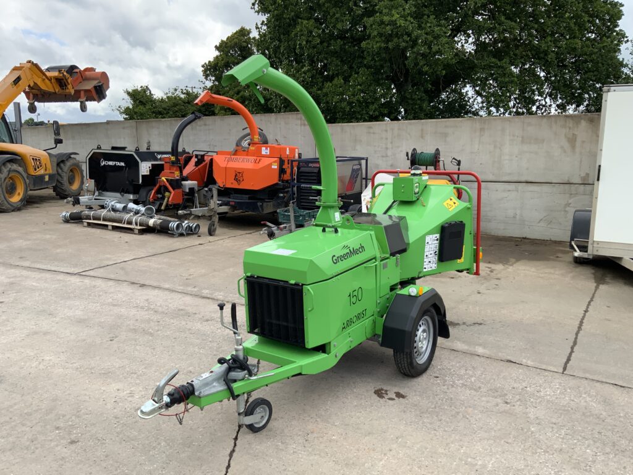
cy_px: 238
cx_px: 316
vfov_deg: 48.2
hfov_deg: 61.7
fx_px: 530
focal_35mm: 29
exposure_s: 1/869
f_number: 1.8
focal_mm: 3
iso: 16
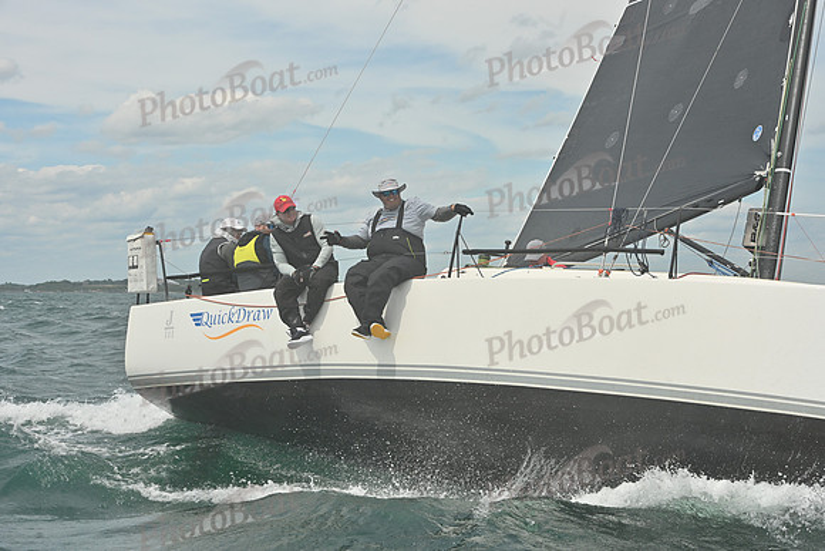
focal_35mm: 70
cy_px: 276
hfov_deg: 28.8
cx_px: 412
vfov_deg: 19.5
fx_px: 1604
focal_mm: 70
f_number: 11
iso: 320
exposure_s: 1/1250
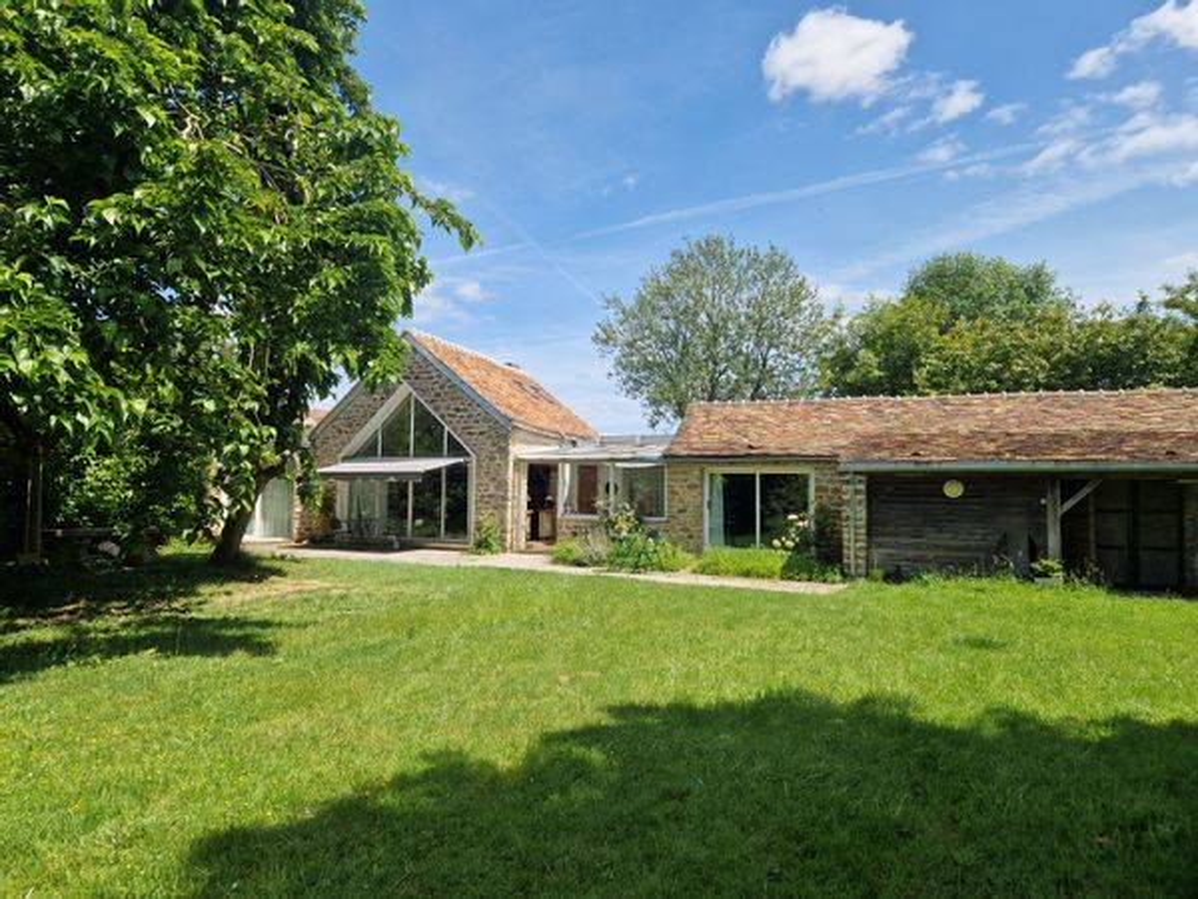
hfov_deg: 73.9
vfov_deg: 58.9
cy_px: 450
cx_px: 599
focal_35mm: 23
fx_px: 796
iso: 50
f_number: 1.8
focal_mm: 5.4
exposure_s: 1/1352
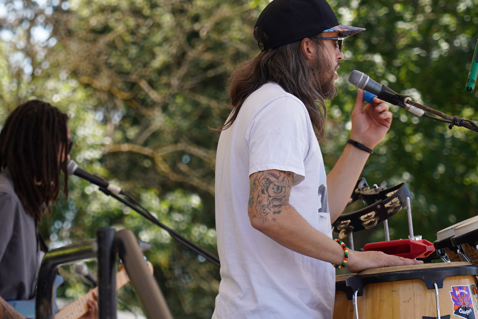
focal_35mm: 219
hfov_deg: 9.4
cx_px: 34
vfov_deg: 6.3
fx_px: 2908
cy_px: 105
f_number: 4.5
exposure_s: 1/200
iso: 100
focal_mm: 104
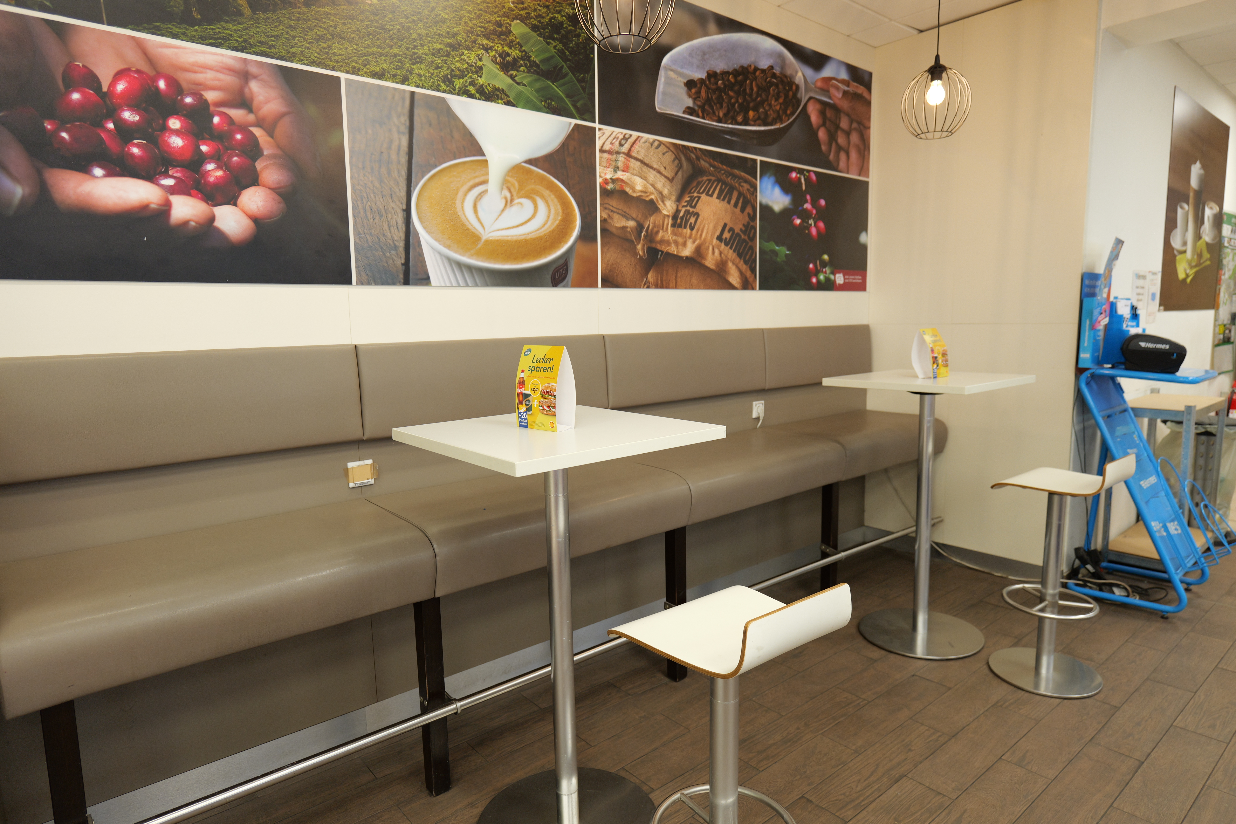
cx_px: 618
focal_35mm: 20
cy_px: 412
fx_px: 687
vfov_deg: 61.9
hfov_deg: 84.0
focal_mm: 20
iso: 800
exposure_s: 1/80
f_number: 3.5
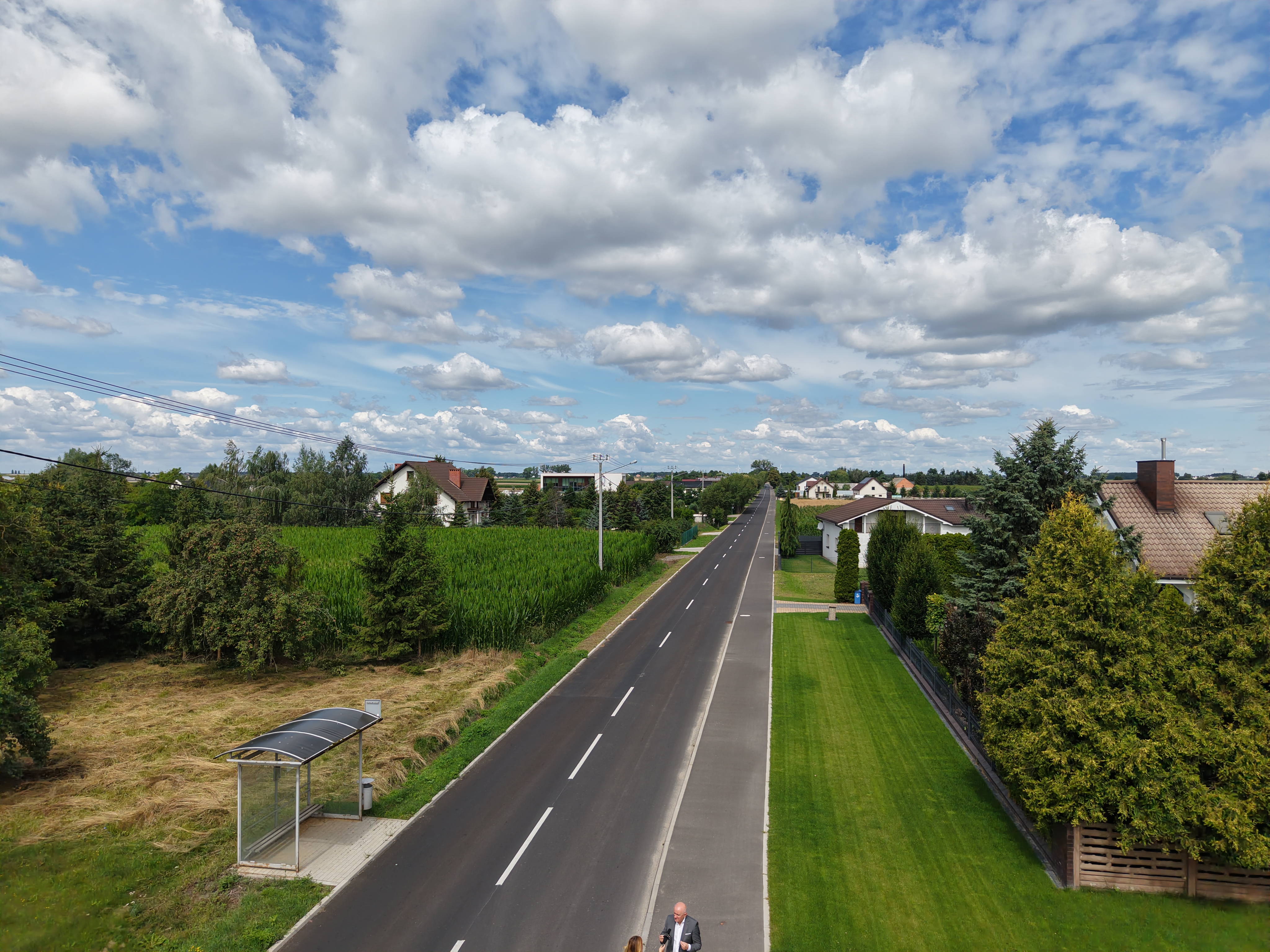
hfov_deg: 71.6
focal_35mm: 24
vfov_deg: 56.8
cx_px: 635
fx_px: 881
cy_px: 476
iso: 100
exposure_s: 1/500
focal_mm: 8.67
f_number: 1.8
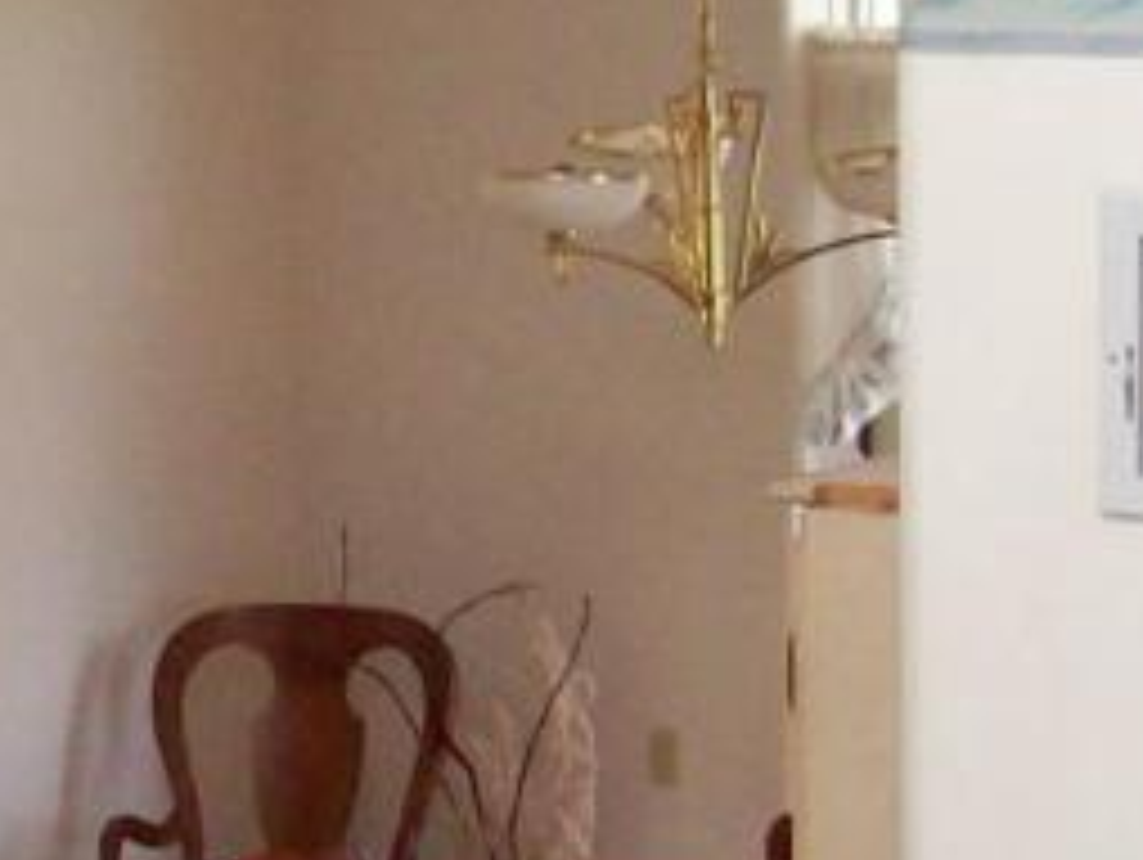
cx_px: -155
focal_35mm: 145
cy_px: 410
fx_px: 4792
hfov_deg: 13.3
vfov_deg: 10.2
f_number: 2.7
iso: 140
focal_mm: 6
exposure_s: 1/64.1
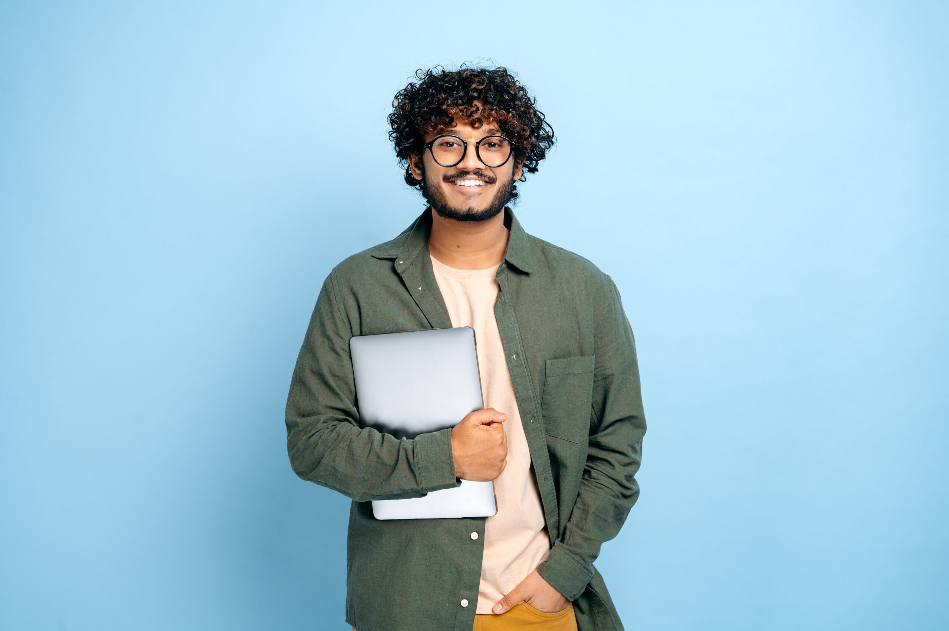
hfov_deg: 44.5
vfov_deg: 30.5
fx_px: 1159
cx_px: 474
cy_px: 316
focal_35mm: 44
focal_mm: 44
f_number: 5.6
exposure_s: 1/160
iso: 100
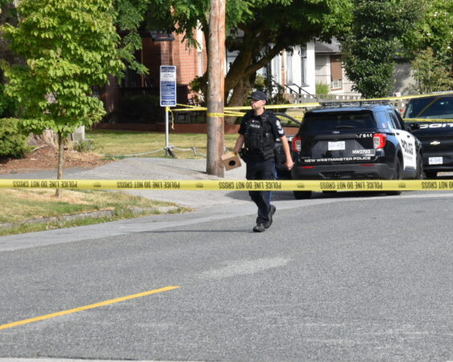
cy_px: 133
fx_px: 3095
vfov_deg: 6.7
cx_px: 373
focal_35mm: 231
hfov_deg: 8.4
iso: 200
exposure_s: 1/250
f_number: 8
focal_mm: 90
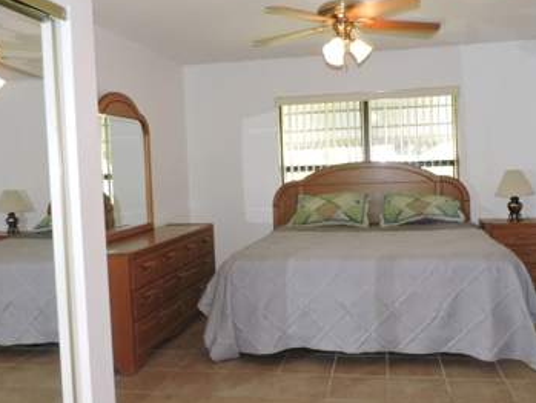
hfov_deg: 55.3
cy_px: 182
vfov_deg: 42.9
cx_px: 286
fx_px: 511
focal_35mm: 33
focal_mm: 4.3
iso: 200
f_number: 3
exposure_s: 1/30
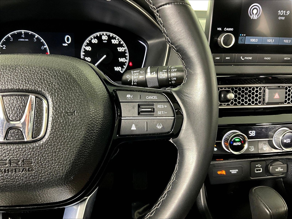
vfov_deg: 48.2
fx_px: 245
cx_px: 146
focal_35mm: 29
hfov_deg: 61.7
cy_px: 110
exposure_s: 1/57
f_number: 1.8
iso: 320
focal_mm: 3
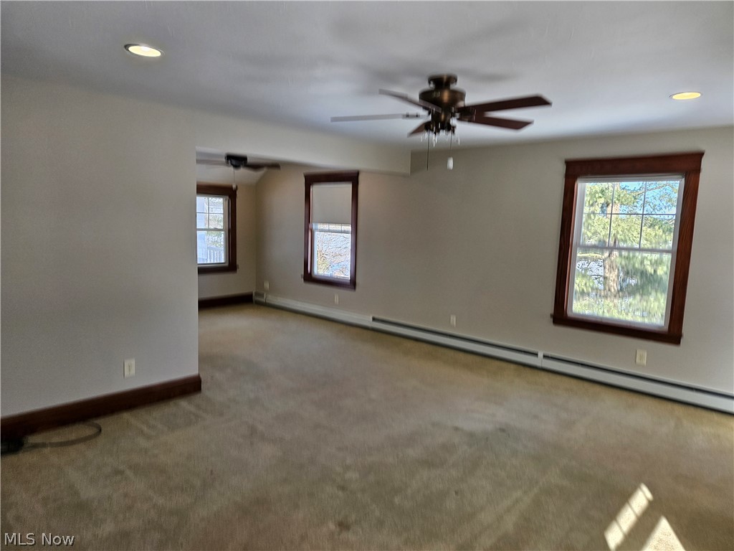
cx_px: 367
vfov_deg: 58.9
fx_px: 488
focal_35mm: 23
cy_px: 276
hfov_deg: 73.9
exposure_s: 1/120
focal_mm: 5.4
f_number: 1.8
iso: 40
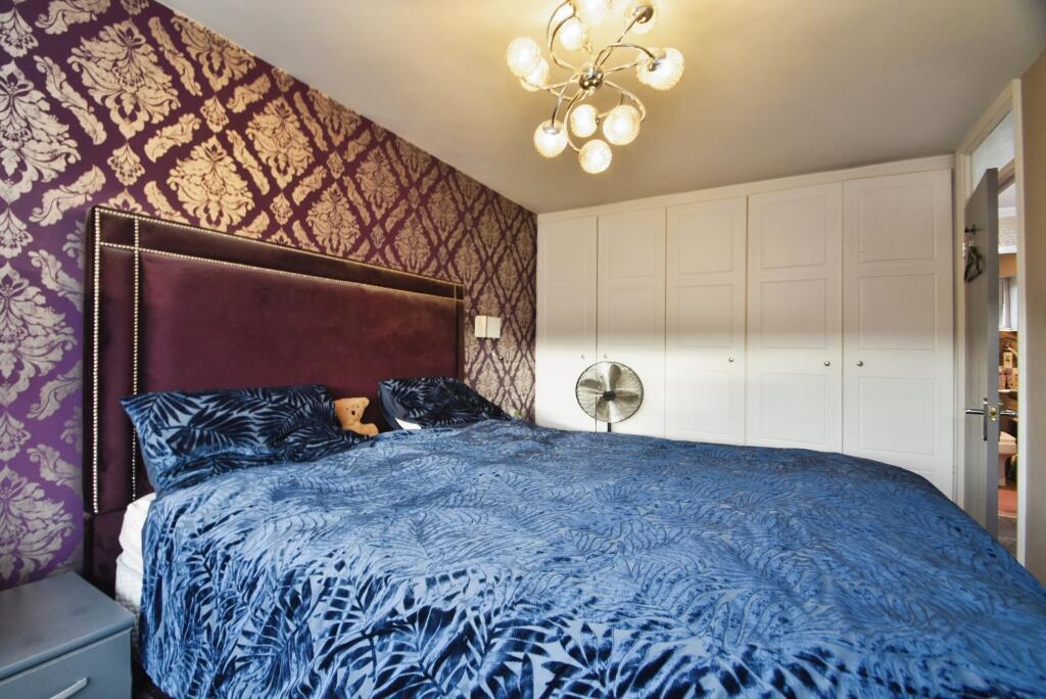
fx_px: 436
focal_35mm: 15
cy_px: 350
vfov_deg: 77.4
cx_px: 523
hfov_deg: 100.4
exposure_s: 1/15
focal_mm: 10
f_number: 5.6
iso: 280
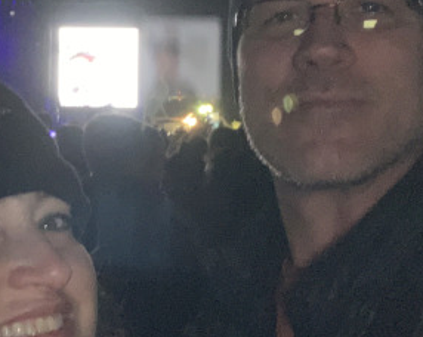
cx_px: 77
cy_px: 148
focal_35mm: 70
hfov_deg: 26.6
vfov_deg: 21.8
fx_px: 875
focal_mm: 2.87
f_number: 2.2
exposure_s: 1/18
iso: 640
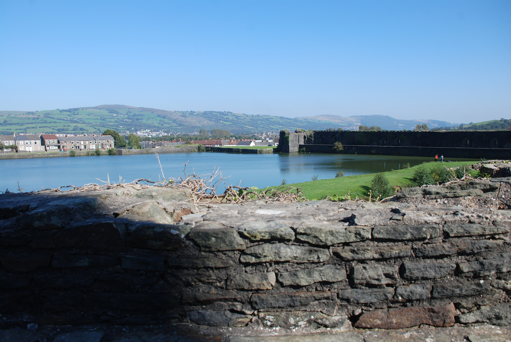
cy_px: 171
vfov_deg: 43.7
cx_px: 256
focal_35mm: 30
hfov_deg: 61.9
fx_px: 426
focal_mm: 20
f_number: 7.1
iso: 100
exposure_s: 1/200
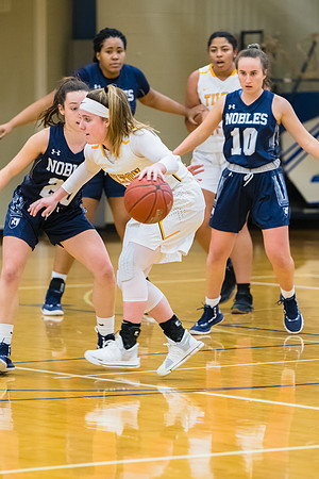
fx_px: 3090
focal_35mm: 232
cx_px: 160
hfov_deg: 5.9
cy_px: 240
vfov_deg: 8.9
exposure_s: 1/400
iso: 3200
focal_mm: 155
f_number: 3.2
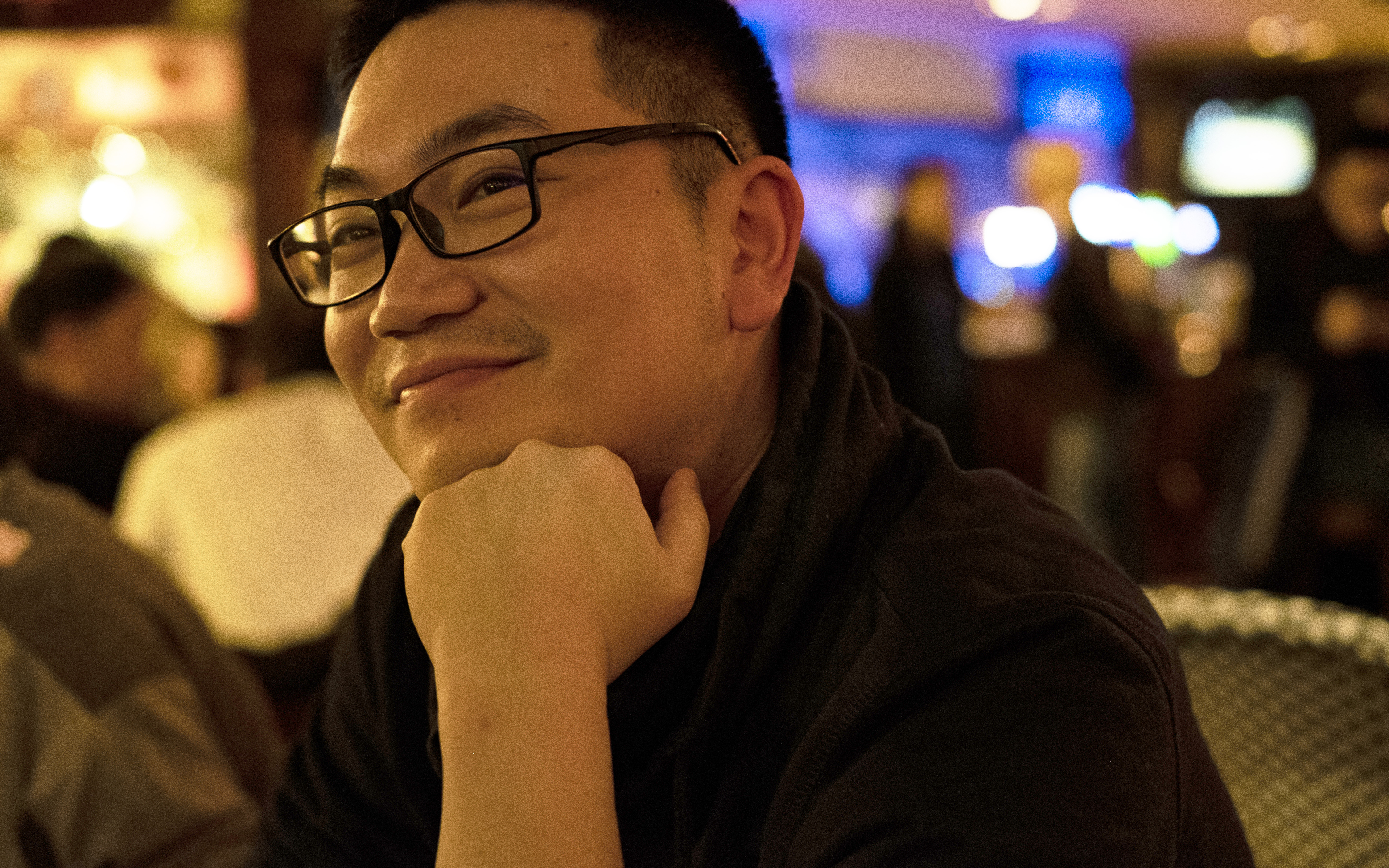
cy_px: 441
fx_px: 2082
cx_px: 694
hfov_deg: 36.9
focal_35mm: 55
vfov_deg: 23.6
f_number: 2
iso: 2500
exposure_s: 1/60
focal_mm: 35
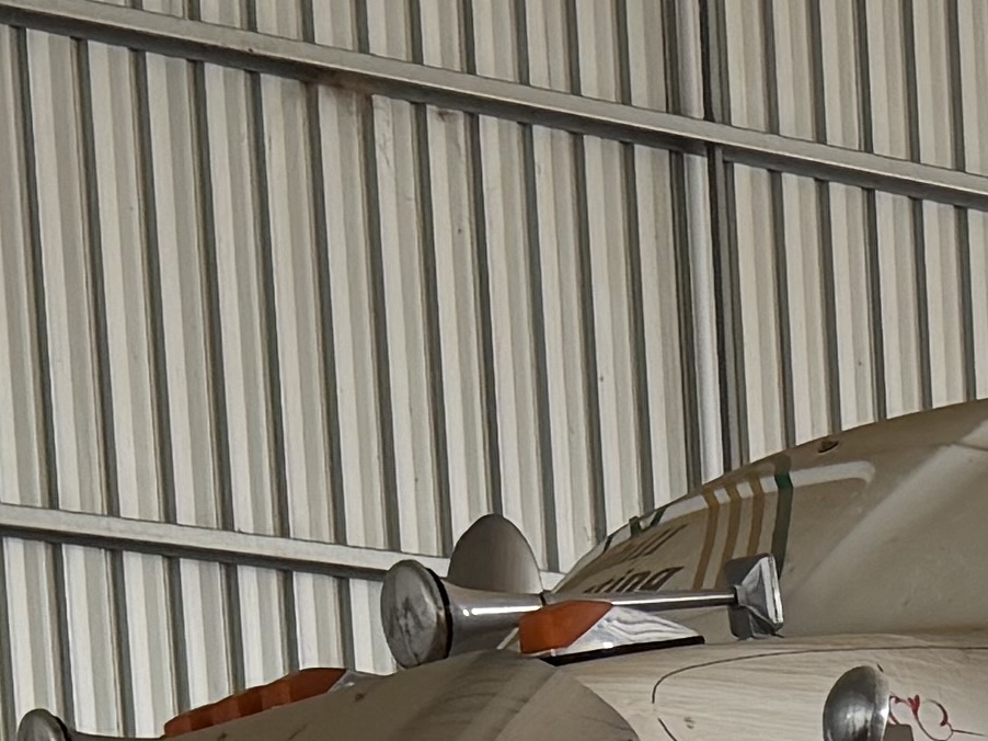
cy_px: 2086
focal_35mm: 152
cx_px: 1296
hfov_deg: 12.6
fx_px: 4337
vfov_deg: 8.5
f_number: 1.78
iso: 125
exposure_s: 1/121
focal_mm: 6.76
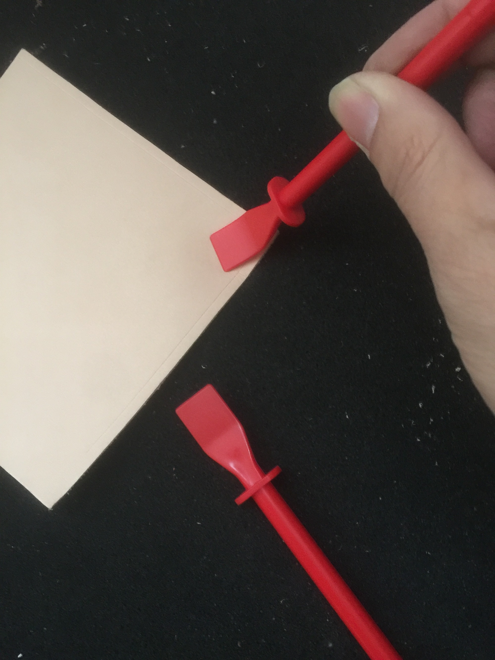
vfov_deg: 61.7
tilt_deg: -79.1
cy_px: 330
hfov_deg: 48.2
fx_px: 553
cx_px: 248
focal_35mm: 29
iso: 160
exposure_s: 1/8
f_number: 2.2
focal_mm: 4.15
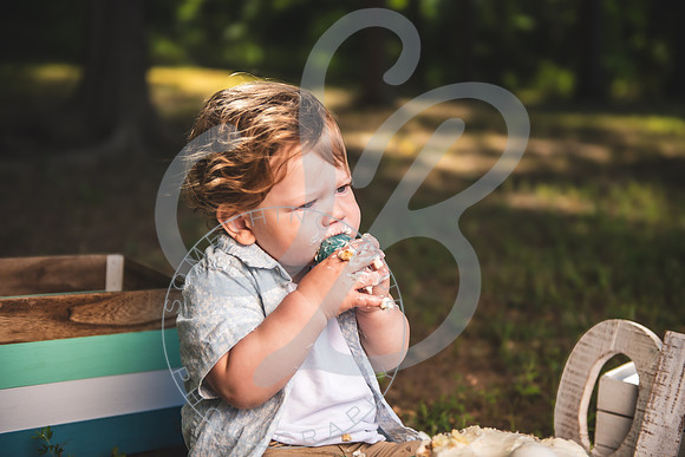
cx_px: 342
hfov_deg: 36.2
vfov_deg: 24.6
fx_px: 1047
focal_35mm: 55
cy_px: 228
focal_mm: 55
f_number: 2.8
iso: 100
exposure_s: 1/800
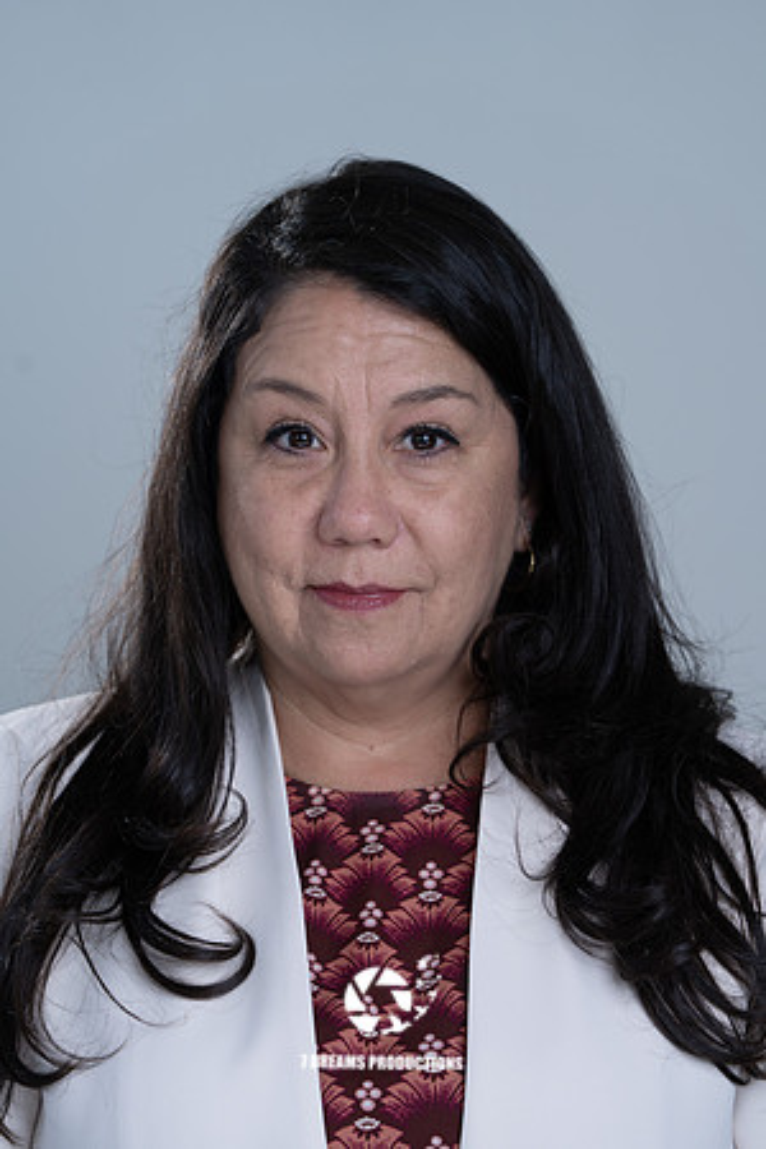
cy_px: 574
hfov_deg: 8.8
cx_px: 383
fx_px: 4979
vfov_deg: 13.2
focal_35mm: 156
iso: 160
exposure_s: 1/200
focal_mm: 156
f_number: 5.6
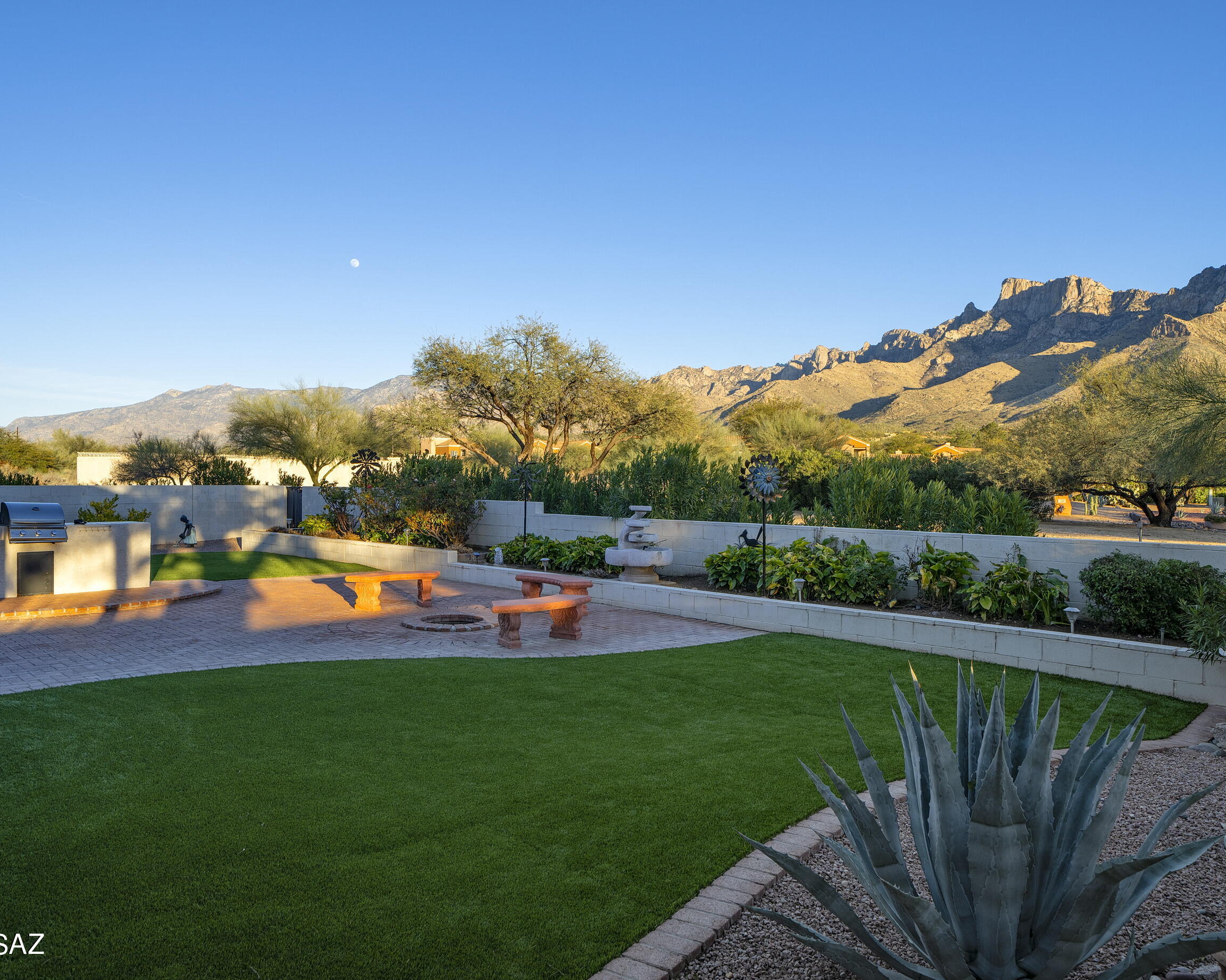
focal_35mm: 24
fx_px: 871
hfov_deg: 70.3
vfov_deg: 58.8
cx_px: 588
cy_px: 492
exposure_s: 1/80
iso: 100
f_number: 9
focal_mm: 21
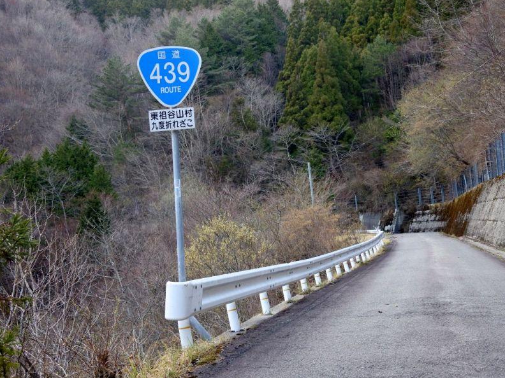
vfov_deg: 24.8
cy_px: 188
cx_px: 261
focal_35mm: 59
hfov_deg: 32.7
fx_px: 861
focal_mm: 20.1
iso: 500
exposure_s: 1/125
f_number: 4.8
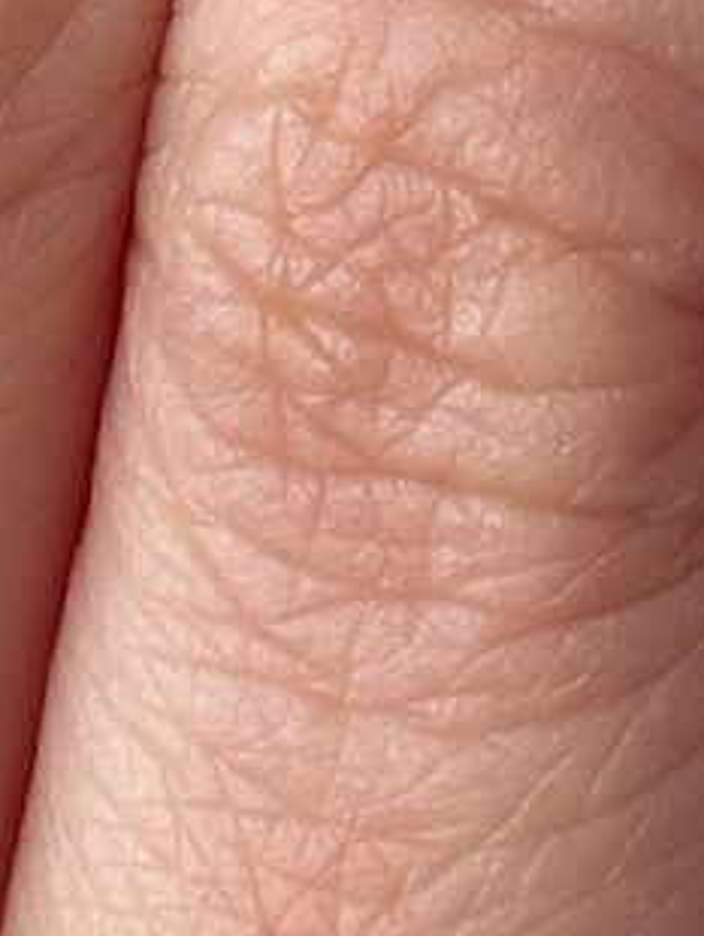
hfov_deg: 4.7
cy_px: 94
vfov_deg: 6.2
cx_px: -51
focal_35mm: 317
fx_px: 8584
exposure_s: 1/311
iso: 64
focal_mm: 6.76
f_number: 1.78
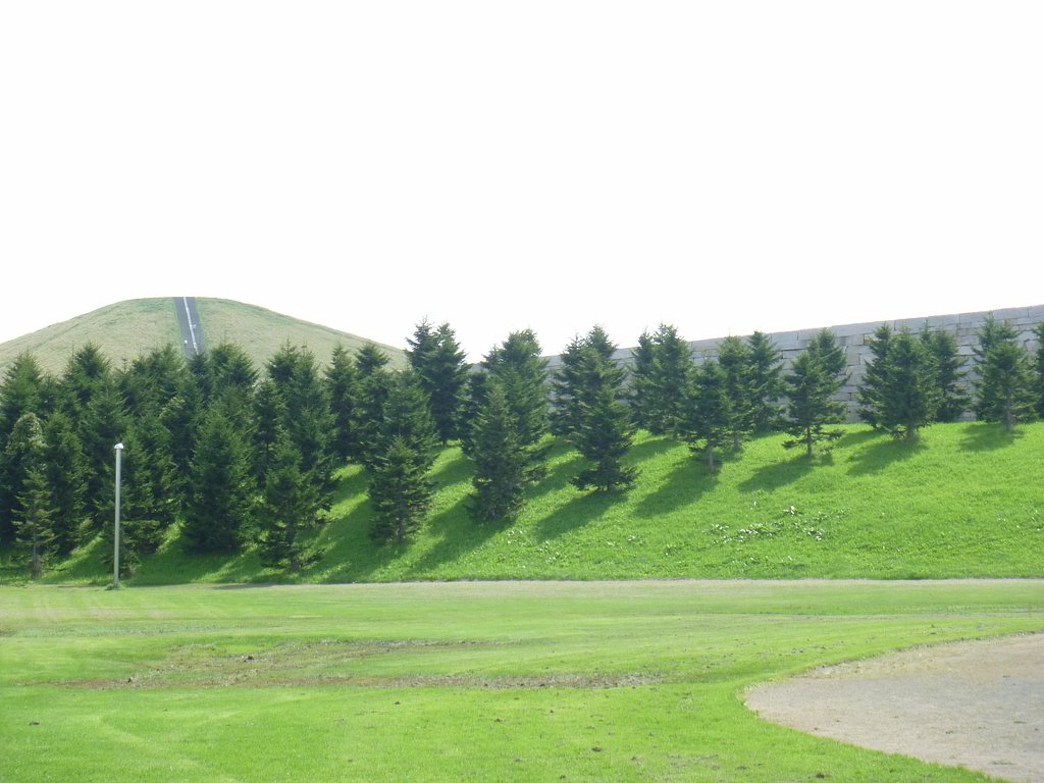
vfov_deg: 15.7
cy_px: 392
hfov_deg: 20.9
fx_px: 2835
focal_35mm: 94
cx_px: 522
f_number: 7.1
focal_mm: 16.7
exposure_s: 1/200
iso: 200
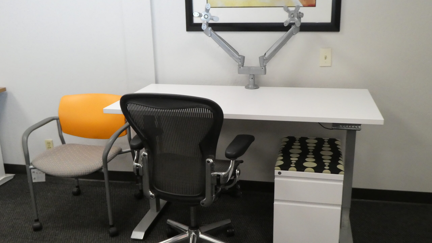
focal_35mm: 36
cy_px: 128
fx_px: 412
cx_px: 216
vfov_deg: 32.8
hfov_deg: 55.3
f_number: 3.6
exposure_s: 1/60
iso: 1000
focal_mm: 5.8
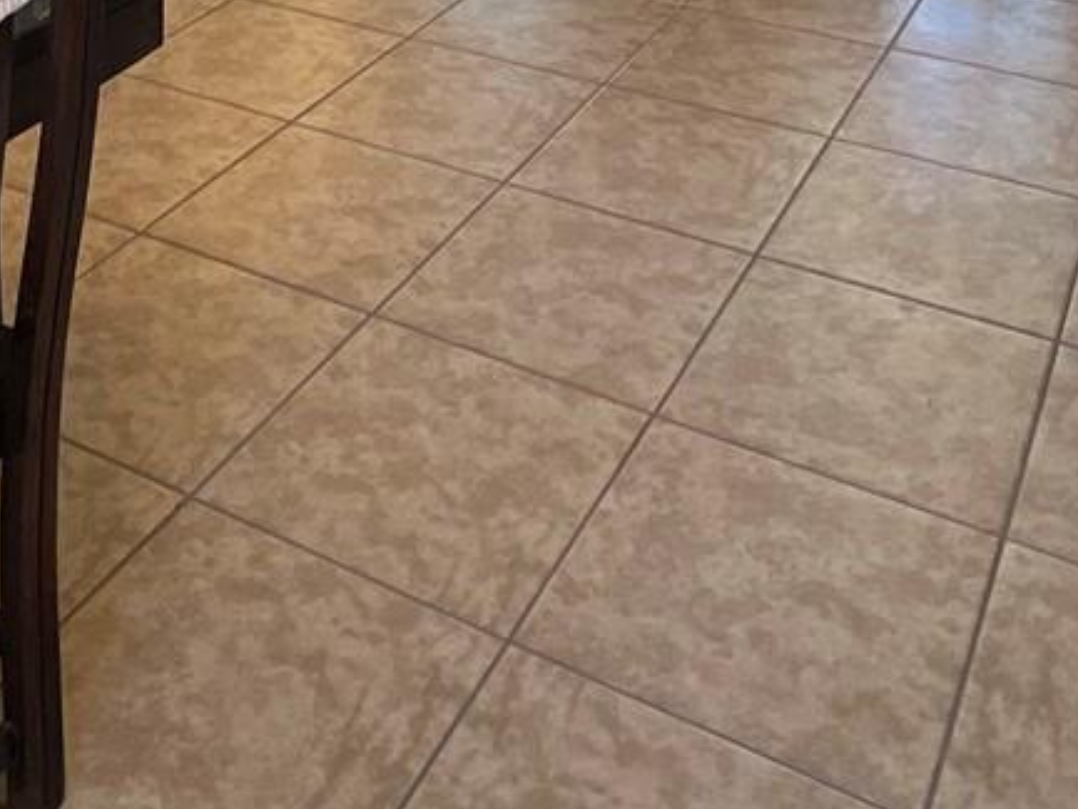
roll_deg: +1.0
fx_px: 1495
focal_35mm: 48
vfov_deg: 21.5
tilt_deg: -0.6
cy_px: -597
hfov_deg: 39.3
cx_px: 373
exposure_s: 1/30
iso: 50
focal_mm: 1.57
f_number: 1.8
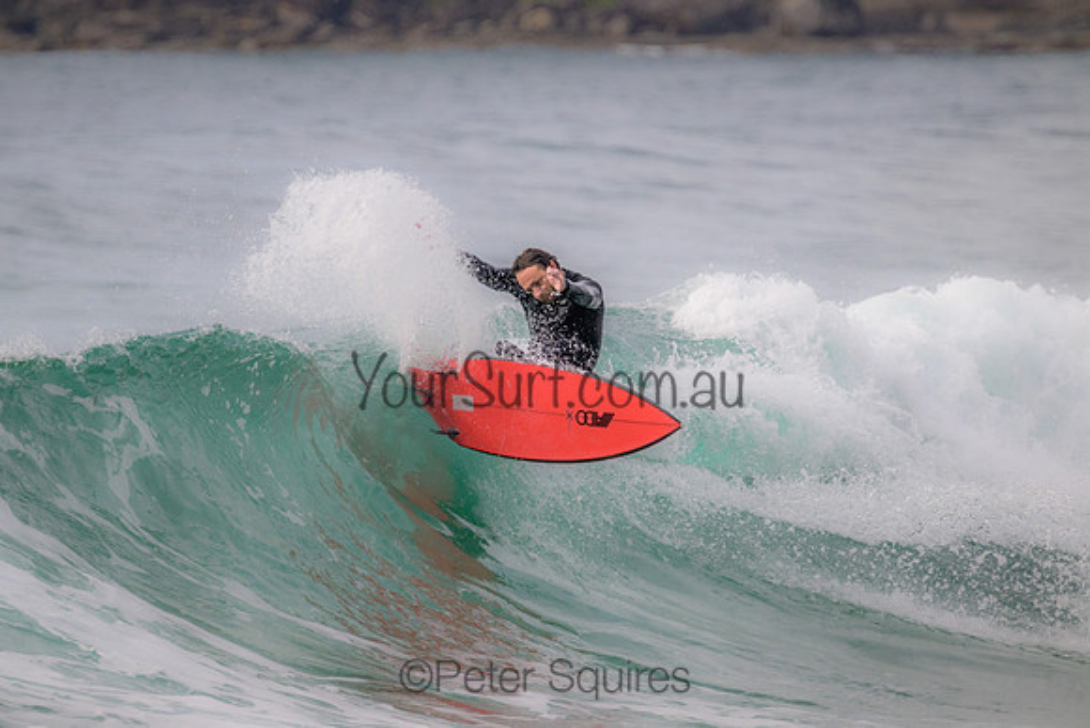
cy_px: 364
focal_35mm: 800
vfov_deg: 1.7
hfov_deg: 2.6
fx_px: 24227
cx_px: 545
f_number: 11
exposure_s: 1/2000
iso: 1800
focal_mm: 800
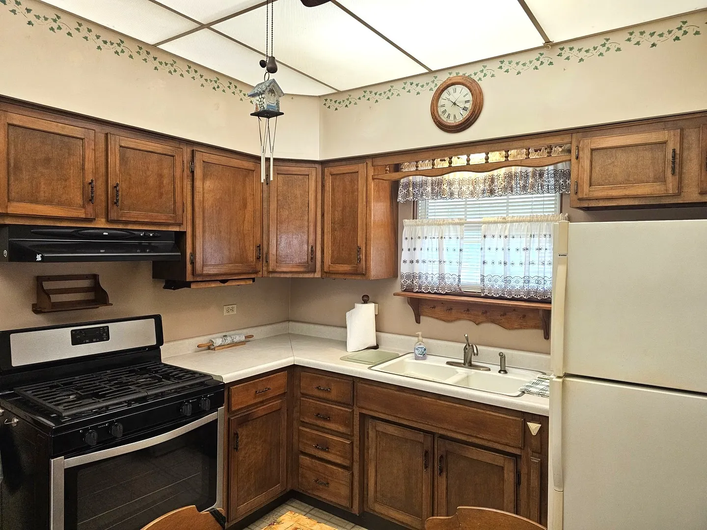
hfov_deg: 73.9
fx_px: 470
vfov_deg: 58.9
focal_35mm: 23
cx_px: 354
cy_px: 265
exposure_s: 1/120
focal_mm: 6.3
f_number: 1.7
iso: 500
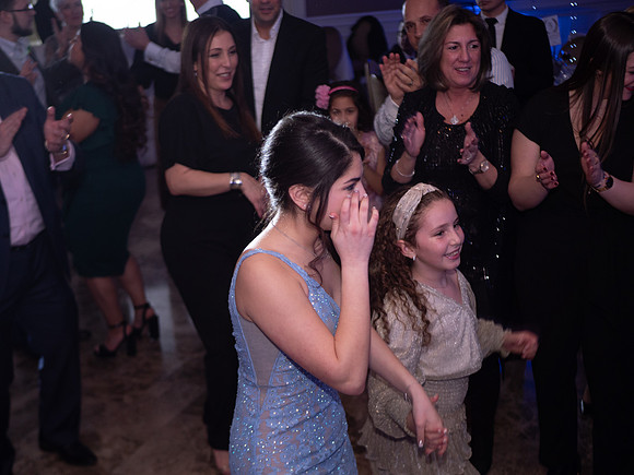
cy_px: 238
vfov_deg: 29.1
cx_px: 317
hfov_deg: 38.2
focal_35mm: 50
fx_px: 916
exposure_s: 1/60
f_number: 1.7
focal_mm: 25
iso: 500
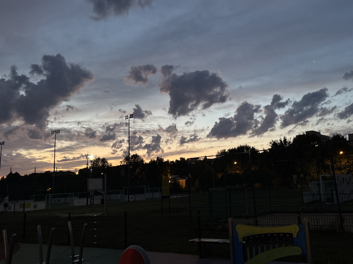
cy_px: 110
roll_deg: +3.2
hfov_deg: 52.5
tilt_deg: +12.1
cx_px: 200
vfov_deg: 40.6
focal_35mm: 35
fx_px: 357
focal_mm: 5.96
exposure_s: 1/25
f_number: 1.6
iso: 500
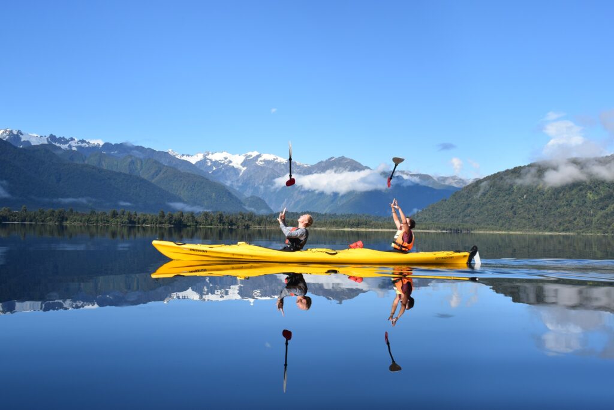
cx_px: 307
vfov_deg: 35.5
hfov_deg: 51.3
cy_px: 205
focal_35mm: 38
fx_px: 640
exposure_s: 1/400
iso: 200
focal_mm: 25
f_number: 10
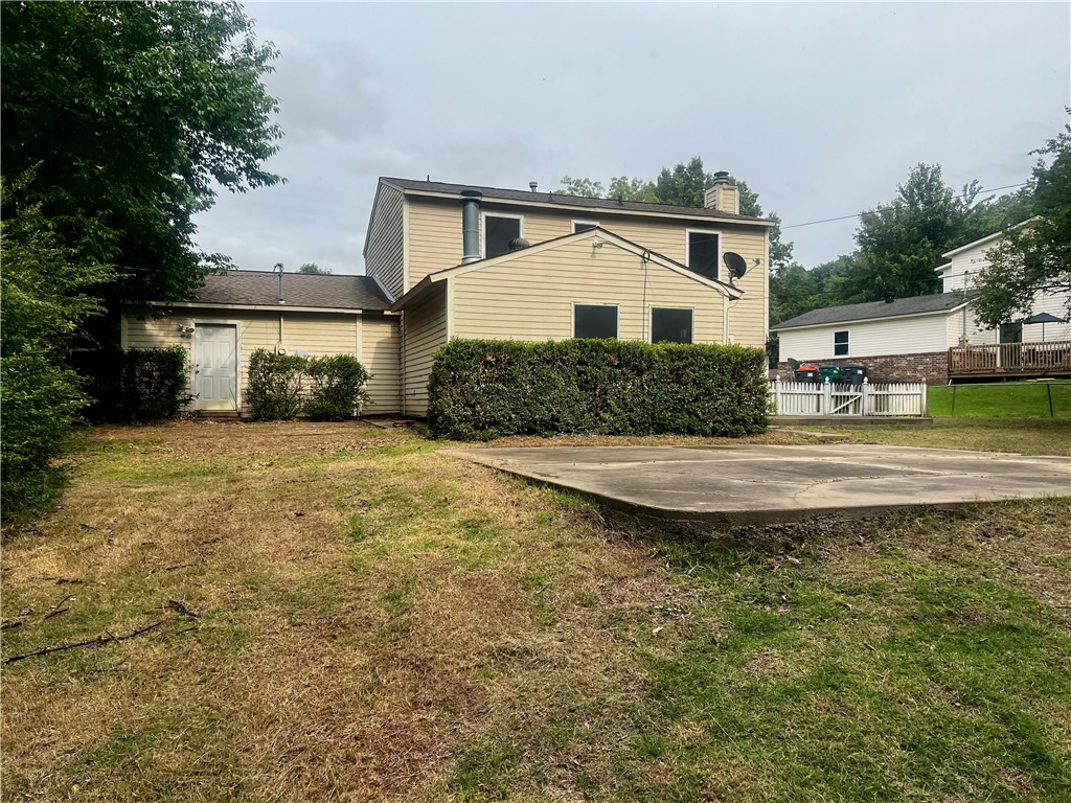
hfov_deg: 67.3
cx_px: 536
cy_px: 402
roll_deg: -0.2
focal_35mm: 26
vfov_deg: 53.1
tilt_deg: -0.7
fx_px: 804
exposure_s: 1/2994
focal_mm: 5.7
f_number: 1.5
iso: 50
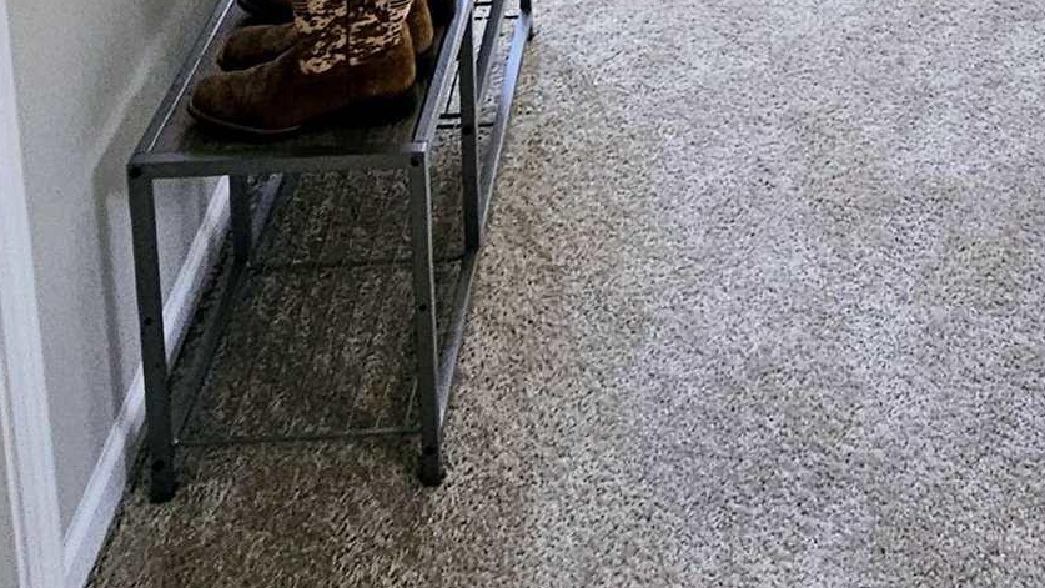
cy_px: -653
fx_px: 1441
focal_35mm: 52
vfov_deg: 16.4
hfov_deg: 37.9
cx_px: 883
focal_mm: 2.2
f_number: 2.2
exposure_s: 1/60.2
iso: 80
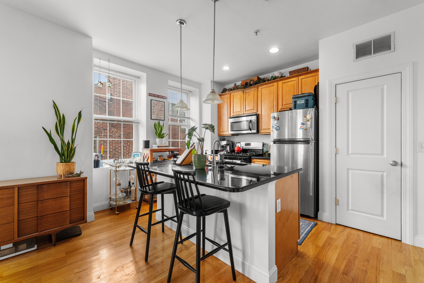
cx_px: 212
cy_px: 142
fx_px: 178
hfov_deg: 100.0
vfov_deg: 77.0
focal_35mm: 15
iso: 3200
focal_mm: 15.1
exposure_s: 1/25
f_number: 11
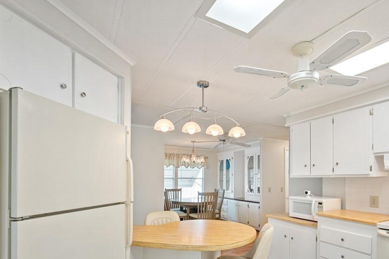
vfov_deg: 59.6
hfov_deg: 83.7
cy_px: 184
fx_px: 216
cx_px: 218
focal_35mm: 20
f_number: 8
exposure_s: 1/1.67
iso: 100
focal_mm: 14
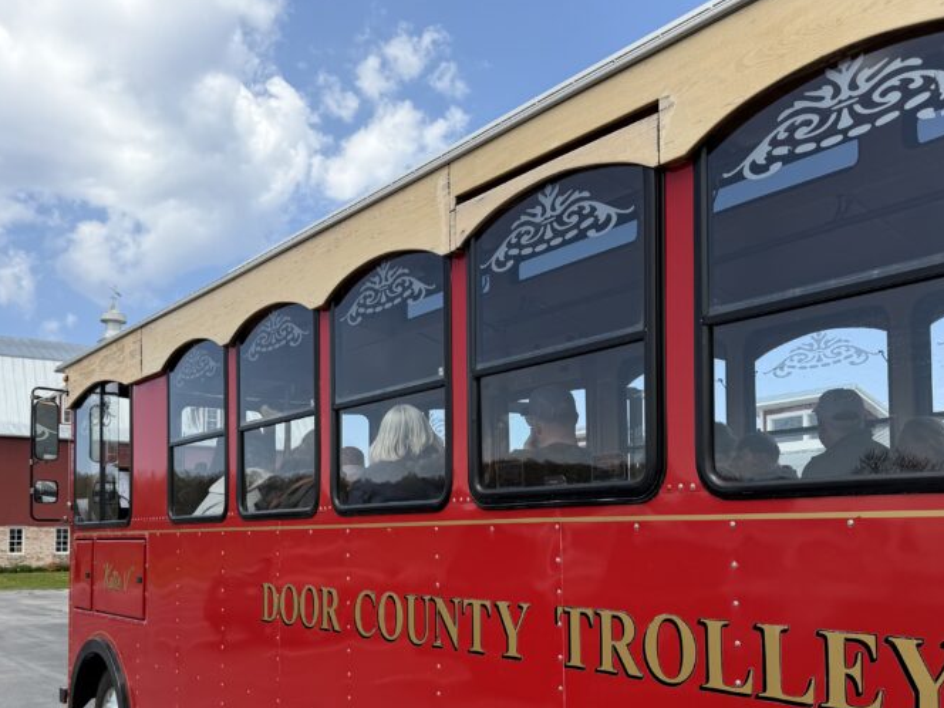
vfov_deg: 38.1
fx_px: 1009
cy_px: 492
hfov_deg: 50.1
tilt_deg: +2.1
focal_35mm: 37
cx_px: 427
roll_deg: +0.4
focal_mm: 6.76
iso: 80
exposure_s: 1/3279
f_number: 1.78
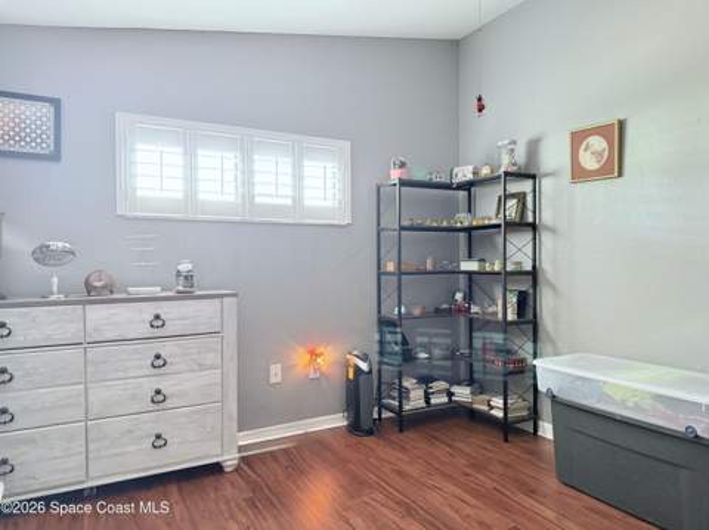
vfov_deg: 56.7
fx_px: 491
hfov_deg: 71.7
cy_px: 265
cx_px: 354
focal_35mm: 24
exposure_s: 1/40
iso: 640
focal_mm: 6.76
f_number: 1.78
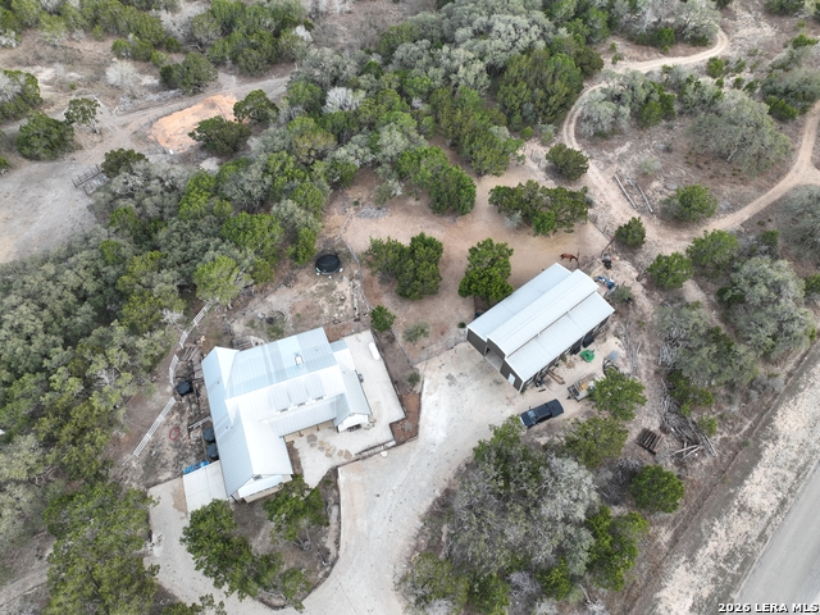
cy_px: 308
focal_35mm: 24
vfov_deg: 56.8
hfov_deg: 71.6
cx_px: 410
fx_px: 569
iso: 120
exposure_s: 1/240
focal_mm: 12.29
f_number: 2.8
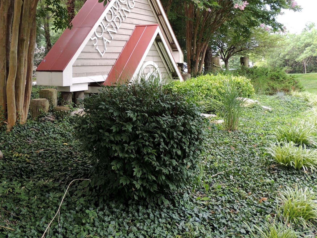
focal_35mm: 40
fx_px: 366
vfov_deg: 35.3
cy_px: 65
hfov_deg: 46.8
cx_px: 153
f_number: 3
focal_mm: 4.3
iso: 100
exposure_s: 1/100
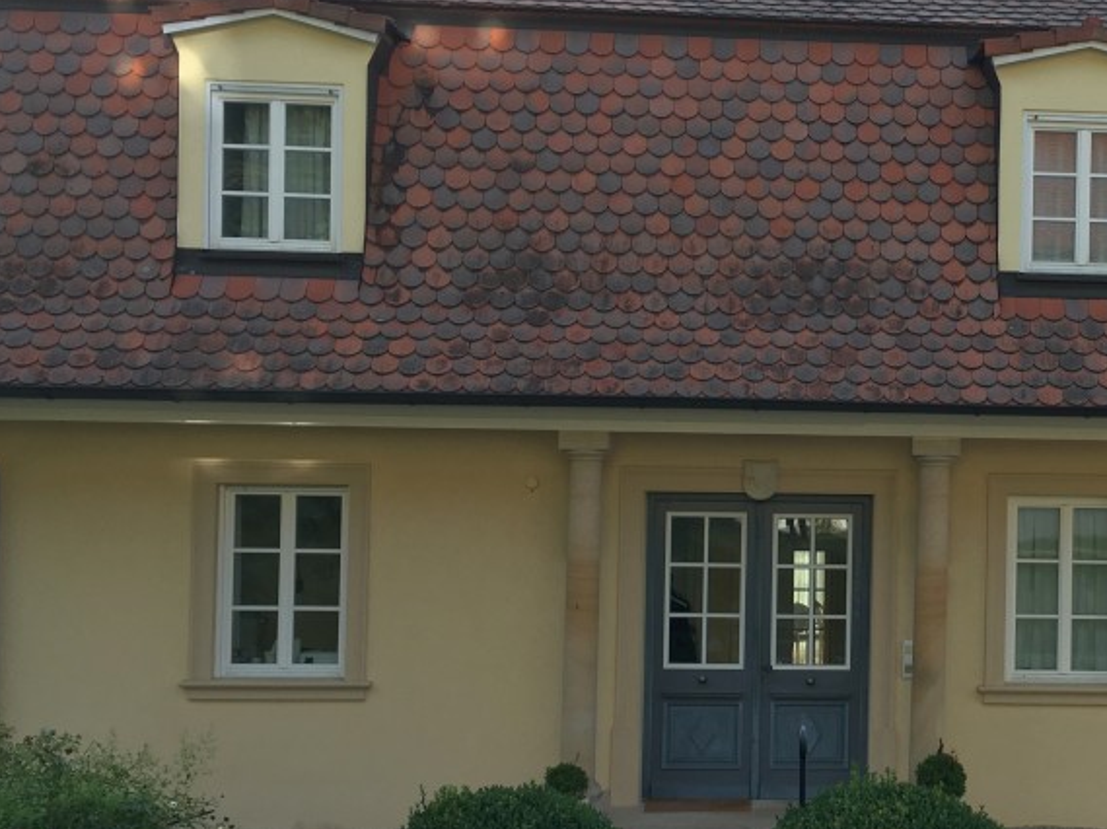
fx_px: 1630
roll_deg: +0.0
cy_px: 436
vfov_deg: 28.5
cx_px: 903
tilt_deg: +0.2
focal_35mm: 51
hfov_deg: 36.1
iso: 25
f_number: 2.2
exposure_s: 1/601
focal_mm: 4.15
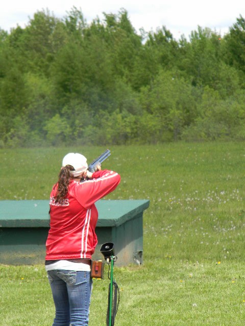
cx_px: 122
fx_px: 2133
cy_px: 163
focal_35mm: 226
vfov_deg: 8.8
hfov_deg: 6.6
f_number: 5.4
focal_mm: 41
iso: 80
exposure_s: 1/181
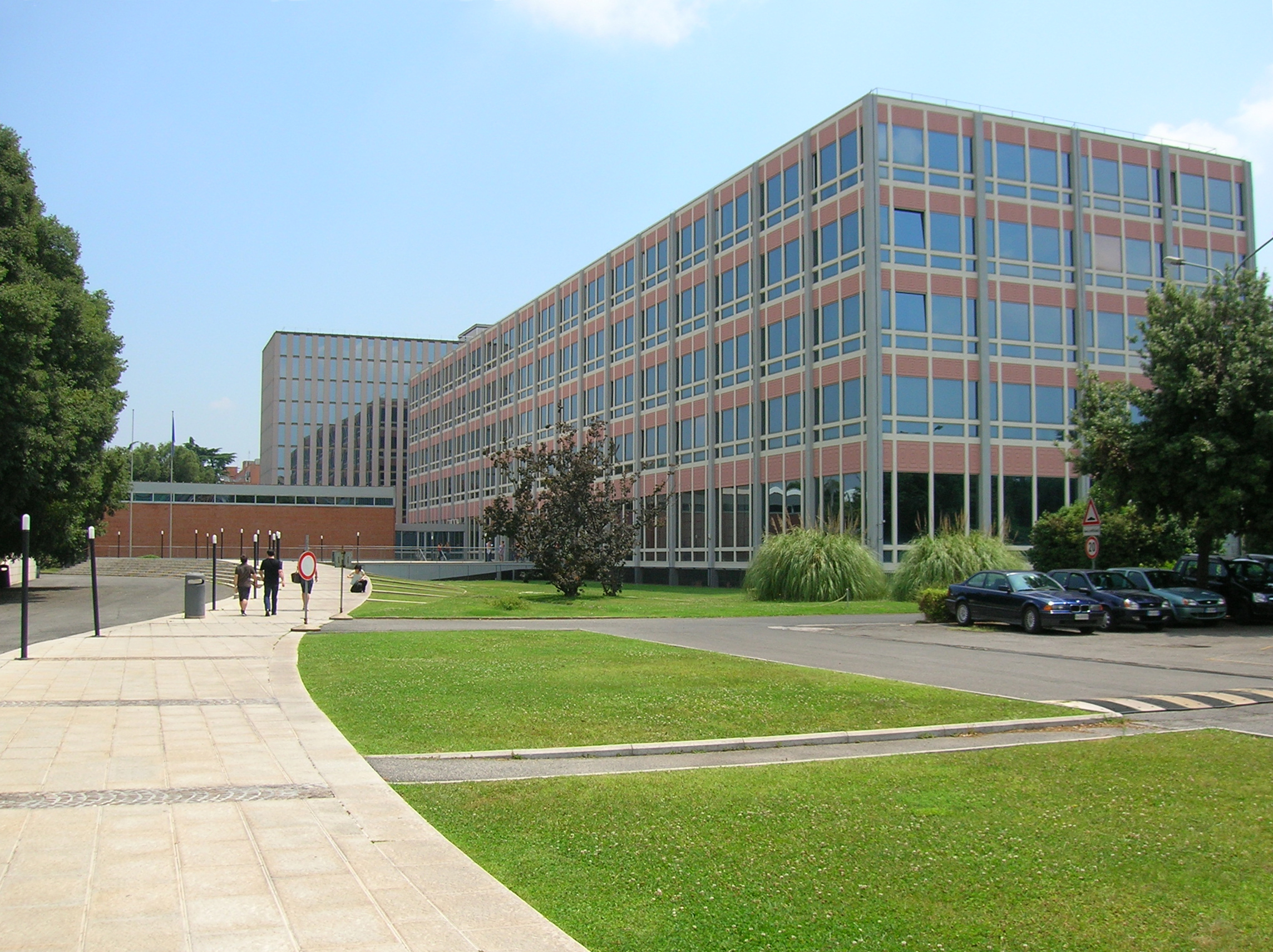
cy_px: 476
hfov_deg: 54.0
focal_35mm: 34
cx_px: 636
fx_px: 1249
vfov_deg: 41.7
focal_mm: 5.7
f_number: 4.9
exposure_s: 1/383
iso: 50
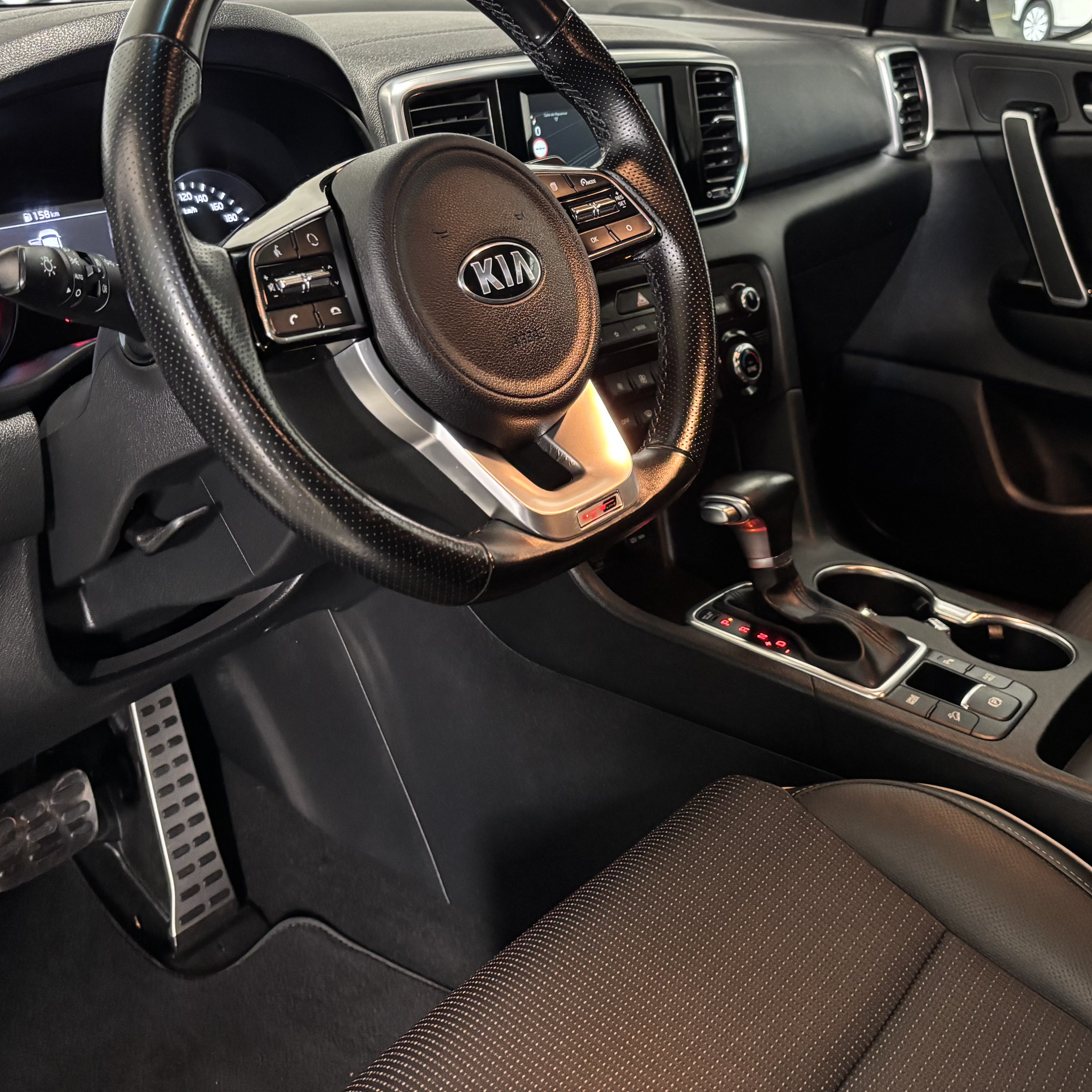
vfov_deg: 40.4
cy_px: 365
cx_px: 632
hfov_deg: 40.8
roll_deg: -1.2
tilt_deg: -16.4
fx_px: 1463
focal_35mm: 41
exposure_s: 1/25
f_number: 1.6
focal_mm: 5.96
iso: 500
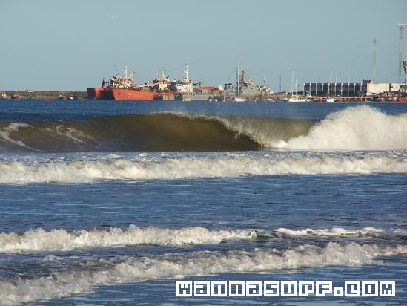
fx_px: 4469
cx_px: 204
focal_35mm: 380
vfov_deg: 3.9
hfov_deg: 5.2
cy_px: 153
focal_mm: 63
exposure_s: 1/750
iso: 80
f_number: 5
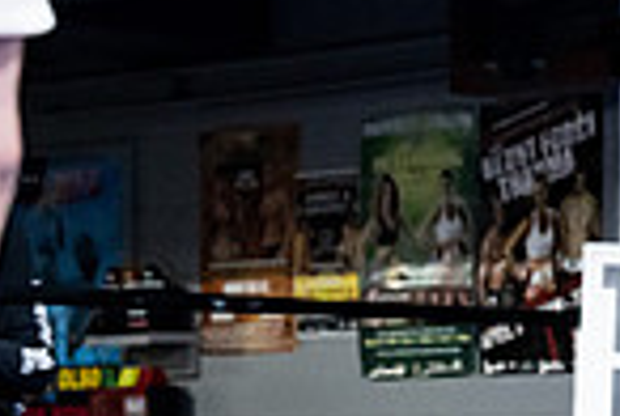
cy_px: 482
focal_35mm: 202
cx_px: 1151
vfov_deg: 6.8
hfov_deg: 9.6
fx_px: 3486
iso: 8000
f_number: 2.8
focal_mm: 51
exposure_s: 1/1000
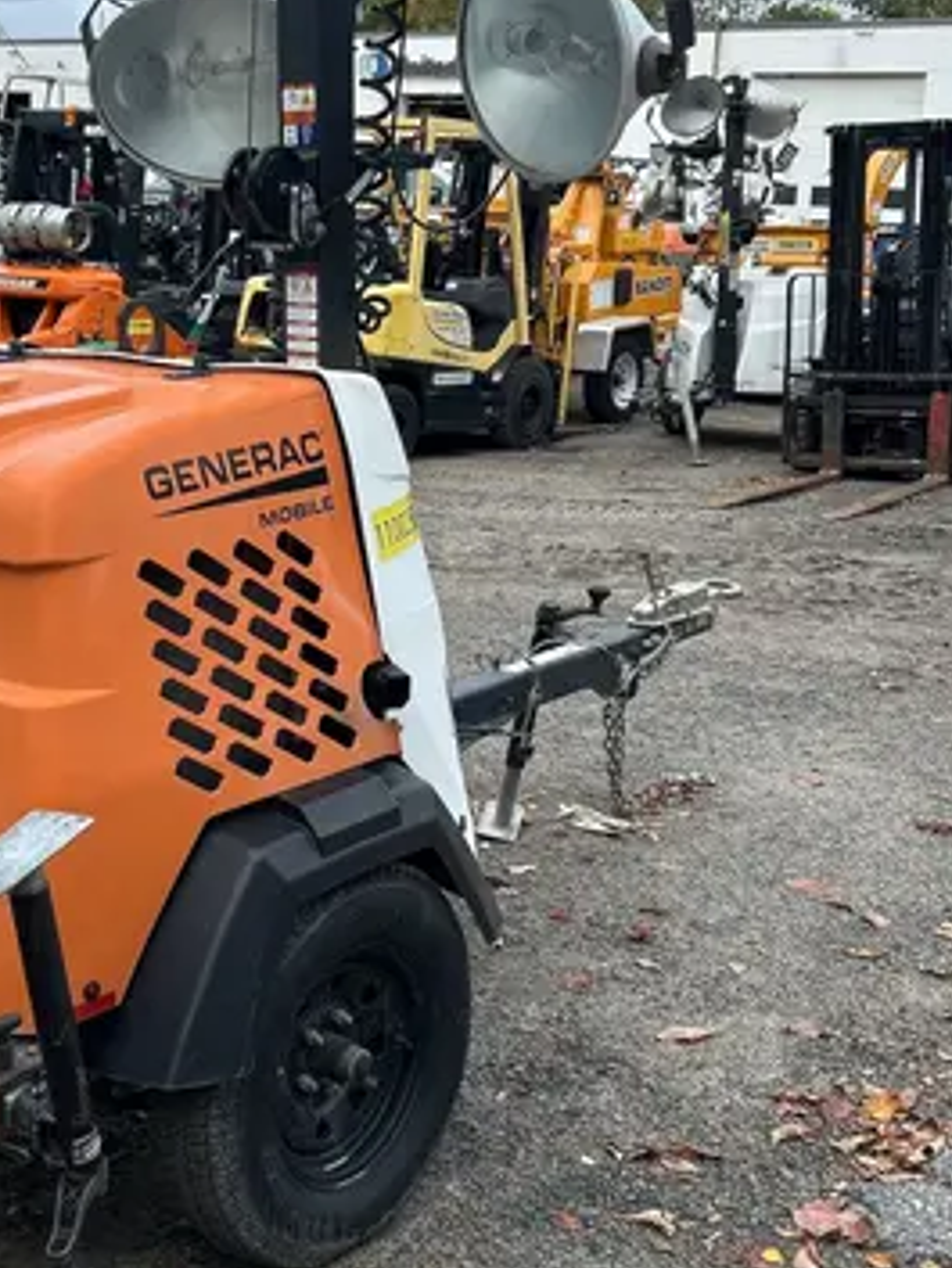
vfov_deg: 35.5
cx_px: 230
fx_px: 1979
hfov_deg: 26.7
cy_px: 587
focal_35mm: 54
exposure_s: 1/1112
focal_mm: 5.7
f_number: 1.5
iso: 50
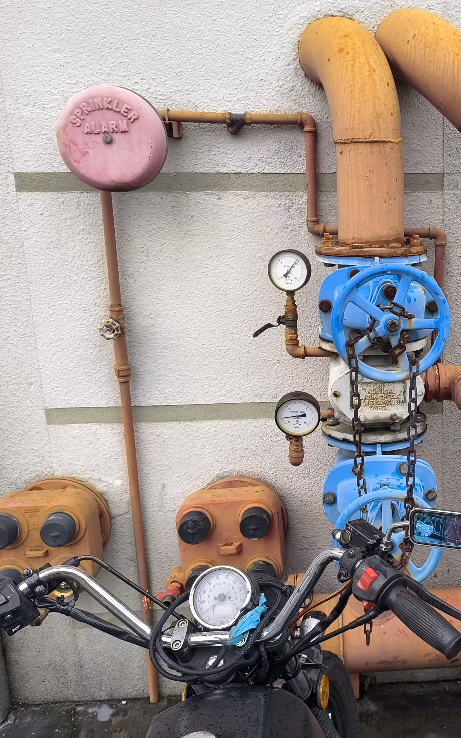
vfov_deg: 51.5
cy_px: 385
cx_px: 414
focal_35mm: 38
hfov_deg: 32.0
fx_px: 764
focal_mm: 6.14
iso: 80
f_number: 1.65
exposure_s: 1/100
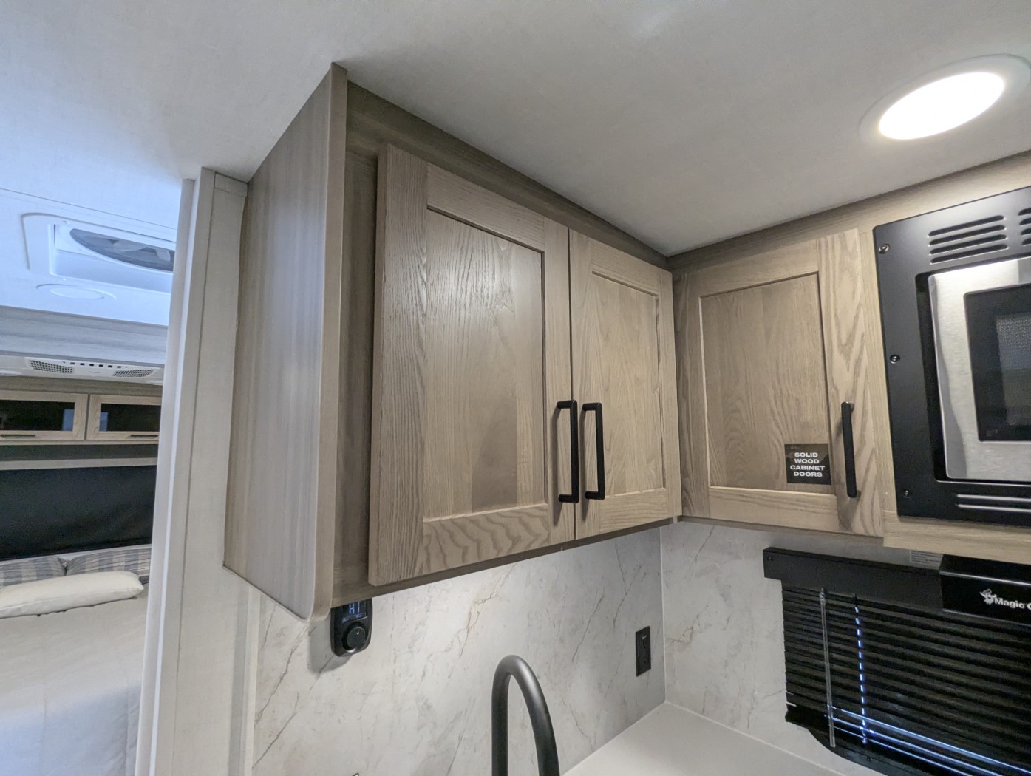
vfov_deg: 78.2
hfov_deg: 94.4
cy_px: 388
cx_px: 516
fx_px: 477
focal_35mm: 16
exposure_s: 1/125
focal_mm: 2.35
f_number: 2.2
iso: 228
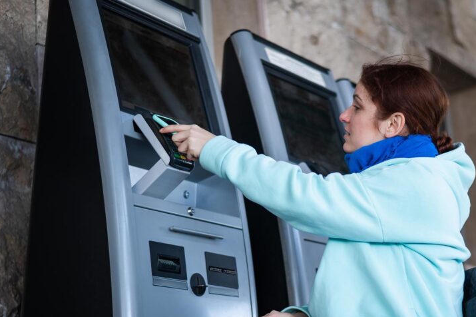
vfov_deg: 18.8
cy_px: 228
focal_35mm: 72
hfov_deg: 28.0
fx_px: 952
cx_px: 304
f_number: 2.2
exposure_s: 1/320
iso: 250
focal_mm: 50
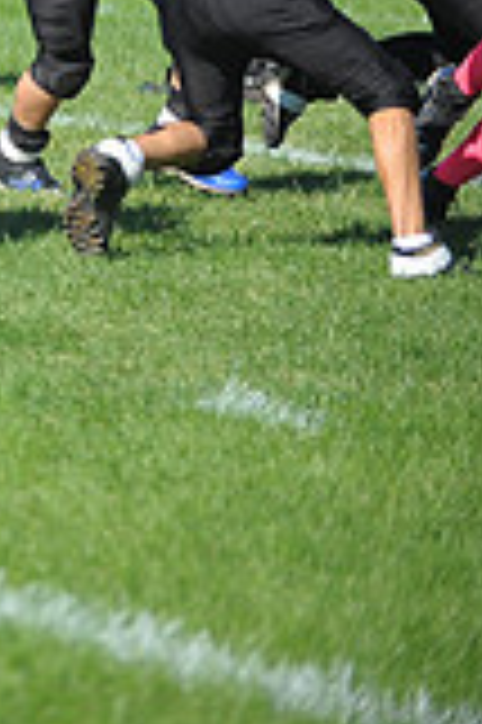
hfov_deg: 2.5
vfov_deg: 3.8
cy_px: -112
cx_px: -784
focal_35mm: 541
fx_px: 10888
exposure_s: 1/2000
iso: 250
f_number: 3.2
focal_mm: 150
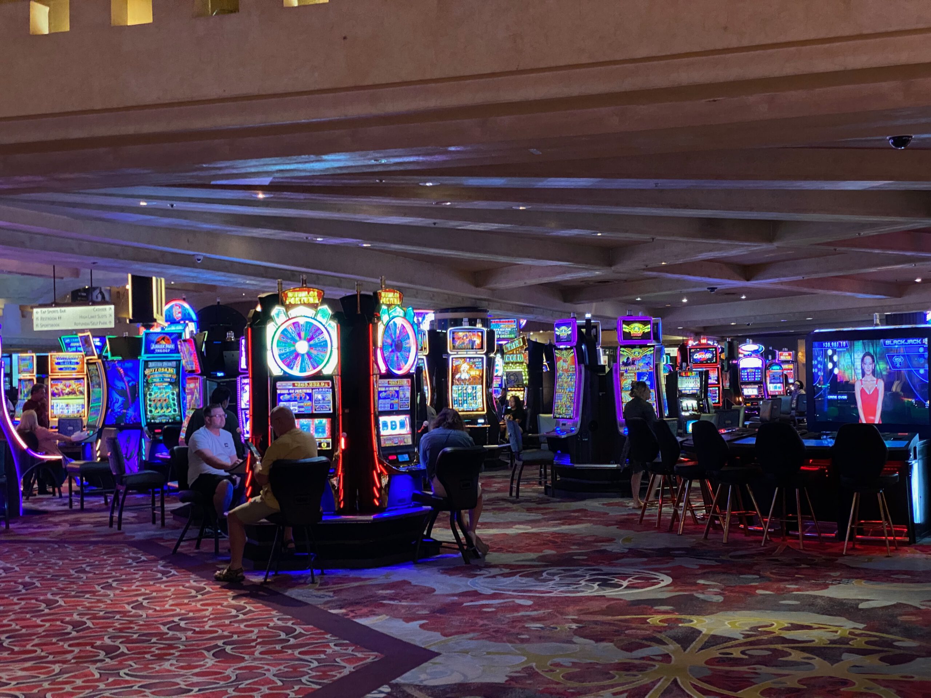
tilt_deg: +0.4
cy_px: 349
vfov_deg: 28.0
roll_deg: +0.7
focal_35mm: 52
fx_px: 1399
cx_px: 466
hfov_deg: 36.8
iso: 500
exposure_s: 1/40
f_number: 2
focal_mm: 6
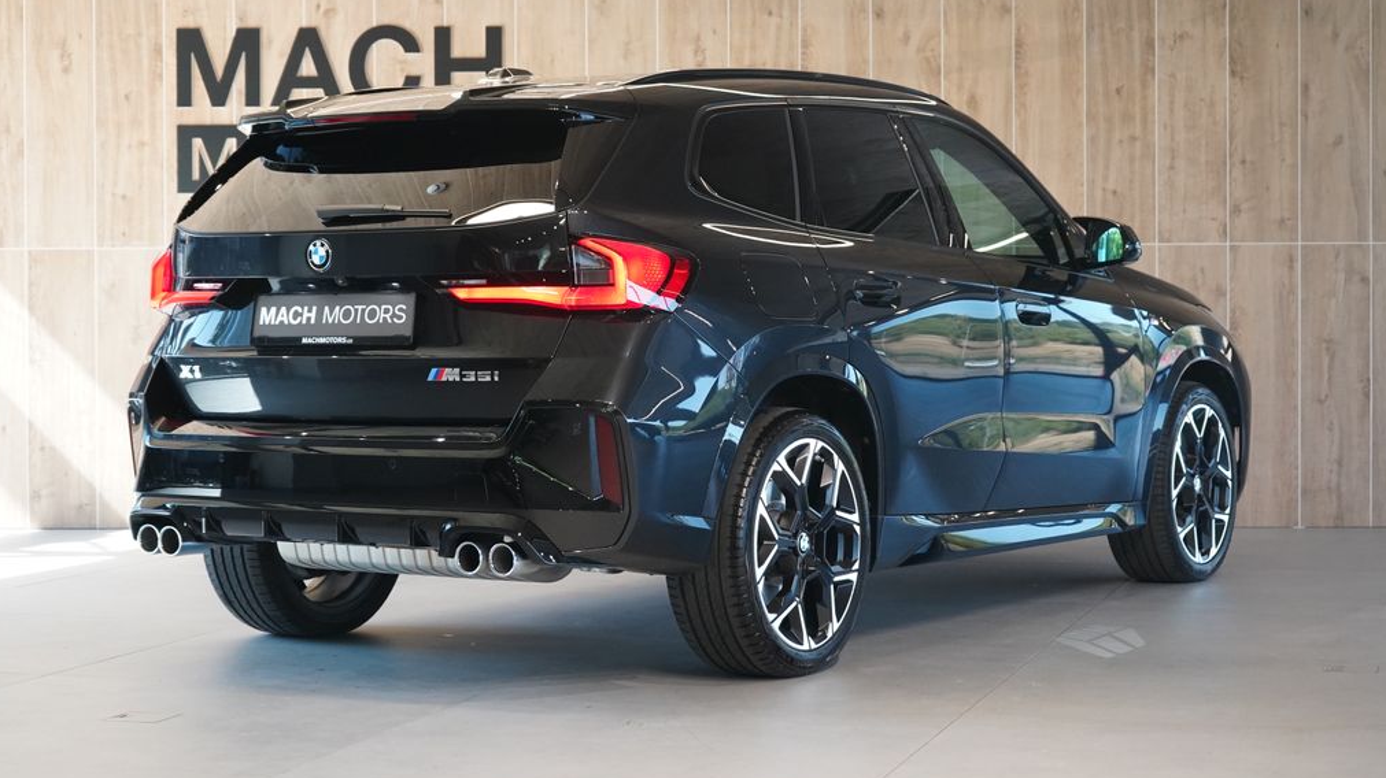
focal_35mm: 69
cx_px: 688
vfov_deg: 17.5
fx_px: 2535
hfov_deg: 30.6
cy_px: 343
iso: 5000
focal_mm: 65
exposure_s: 1/160
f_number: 5.6
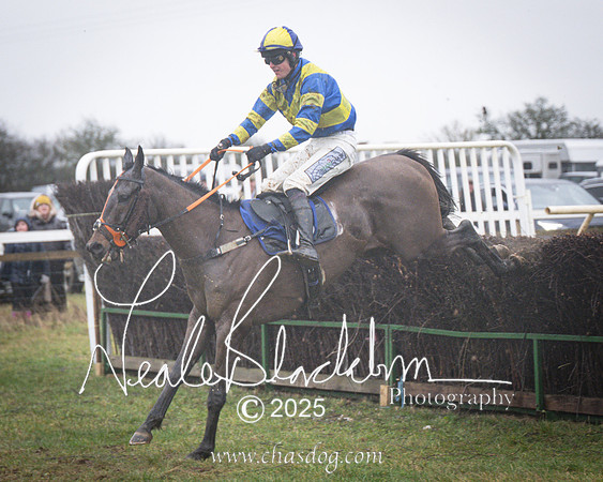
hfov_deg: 12.9
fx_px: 2677
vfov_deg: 10.3
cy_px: 222
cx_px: 284
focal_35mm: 150
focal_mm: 70
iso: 1000
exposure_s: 1/1000
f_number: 2.8
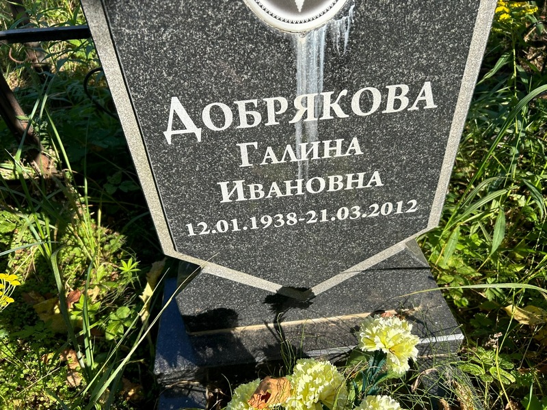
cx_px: 274
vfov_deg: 53.1
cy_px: 205
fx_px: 411
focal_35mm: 26
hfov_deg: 67.3
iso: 50
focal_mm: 5.7
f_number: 1.5
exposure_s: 1/1575
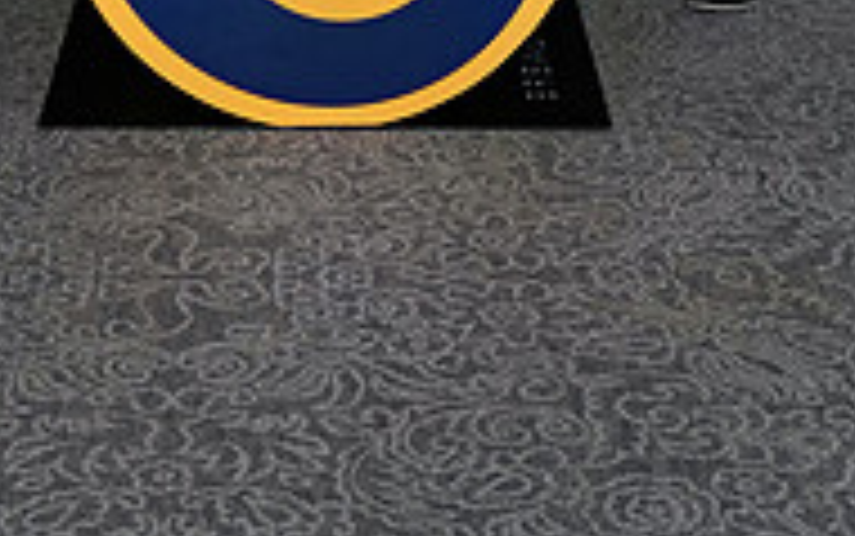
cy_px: -468
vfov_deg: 12.0
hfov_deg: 20.9
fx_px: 2308
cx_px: 292
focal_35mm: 99
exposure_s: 1/125
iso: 400
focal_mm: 41
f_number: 8
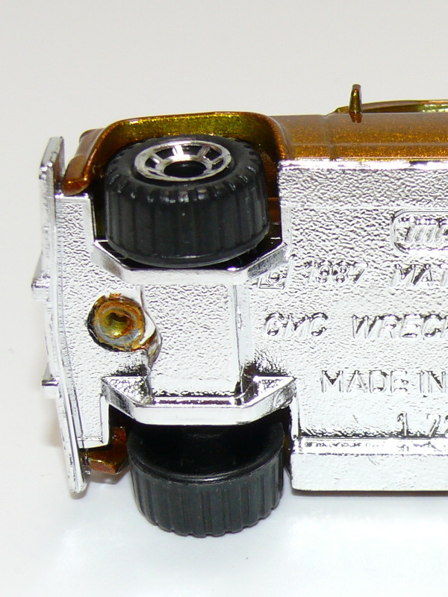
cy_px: 270
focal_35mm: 150
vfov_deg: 13.2
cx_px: 538
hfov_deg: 9.8
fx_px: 2588
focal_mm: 11.4
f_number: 4
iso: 100
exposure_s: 1/30
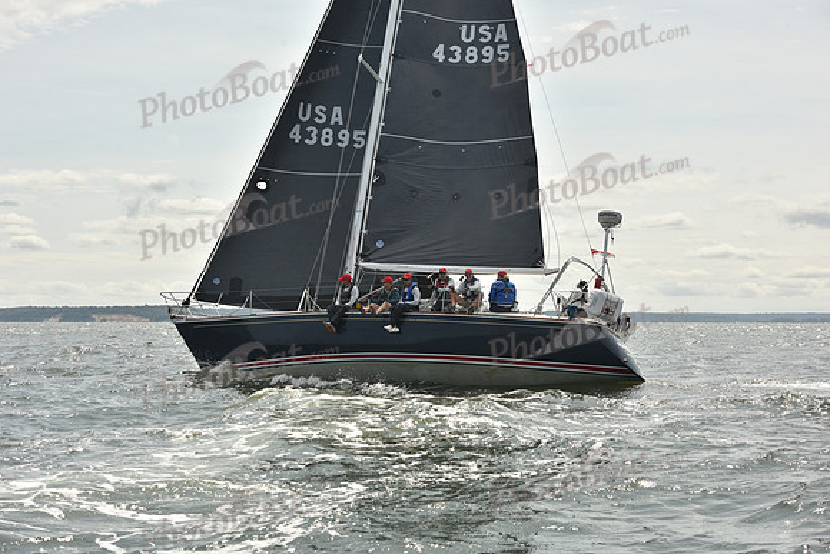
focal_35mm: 70
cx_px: 415
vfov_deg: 19.5
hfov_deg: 28.8
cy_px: 277
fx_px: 1614
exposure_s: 1/800
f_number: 9
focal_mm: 70
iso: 250
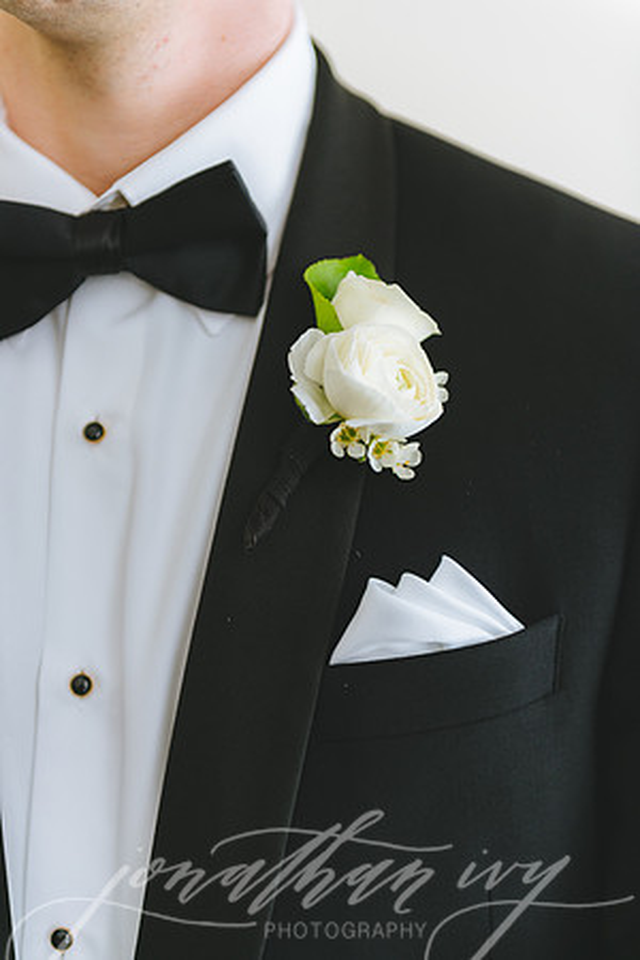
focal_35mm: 66
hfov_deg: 20.6
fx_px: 1760
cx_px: 320
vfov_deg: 30.5
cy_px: 480
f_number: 2.8
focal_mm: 66
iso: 400
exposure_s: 1/500
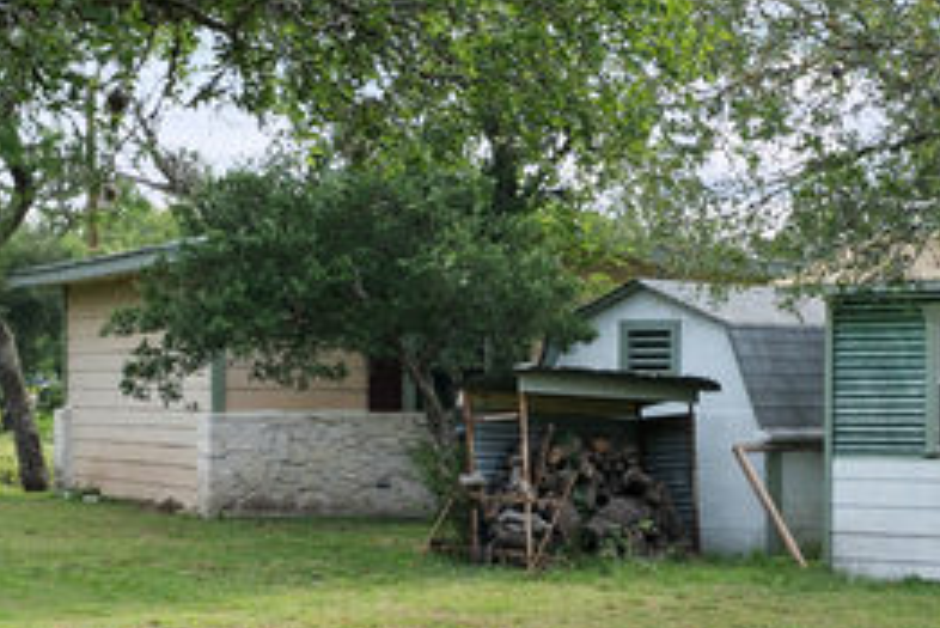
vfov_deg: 13.8
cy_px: 409
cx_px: 606
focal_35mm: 99
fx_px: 2586
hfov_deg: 20.5
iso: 100
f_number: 8
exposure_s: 1/40
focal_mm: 16
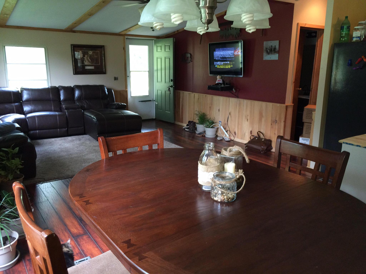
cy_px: 137
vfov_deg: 48.2
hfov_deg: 61.7
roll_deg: +0.4
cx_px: 183
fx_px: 307
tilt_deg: -13.0
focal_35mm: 29
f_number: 2.2
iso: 160
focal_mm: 4.15
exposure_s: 1/30
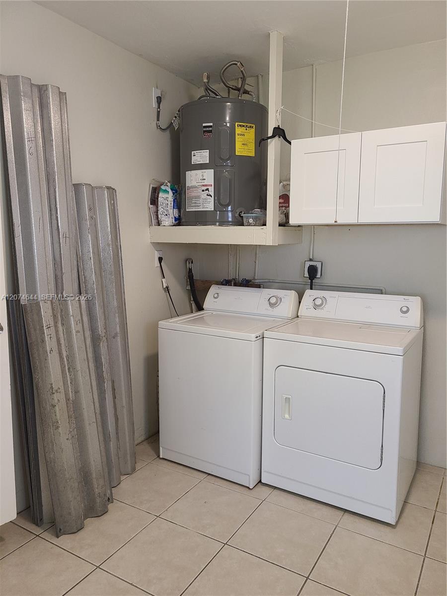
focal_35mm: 26
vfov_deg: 67.3
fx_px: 448
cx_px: 224
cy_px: 298
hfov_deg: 53.1
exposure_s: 1/60
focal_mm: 5.4
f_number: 1.8
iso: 200
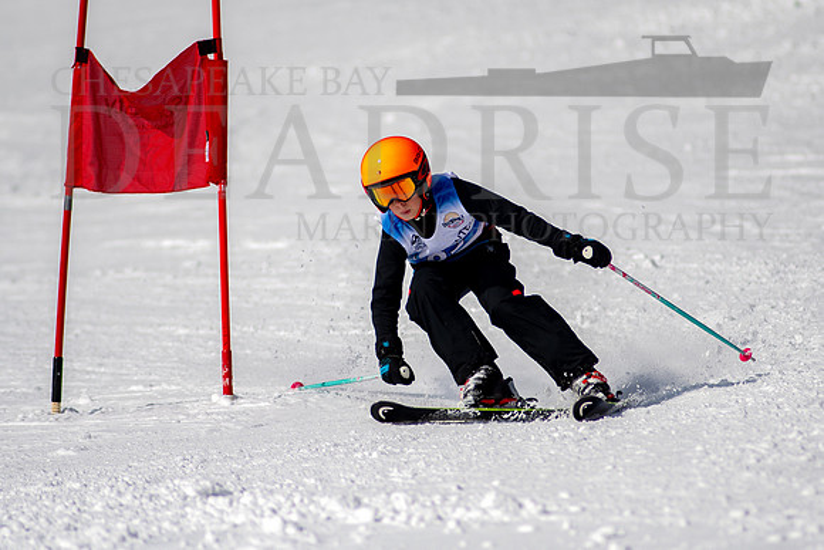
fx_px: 13510
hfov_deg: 3.5
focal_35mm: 590
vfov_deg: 2.3
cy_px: 260
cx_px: 421
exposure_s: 1/8000
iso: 100
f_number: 2.8
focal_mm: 300
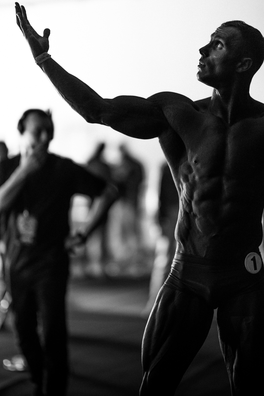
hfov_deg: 13.0
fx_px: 1155
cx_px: 132
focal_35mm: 105
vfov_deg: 19.5
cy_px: 198
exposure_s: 1/500
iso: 4000
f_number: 1.4
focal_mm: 105
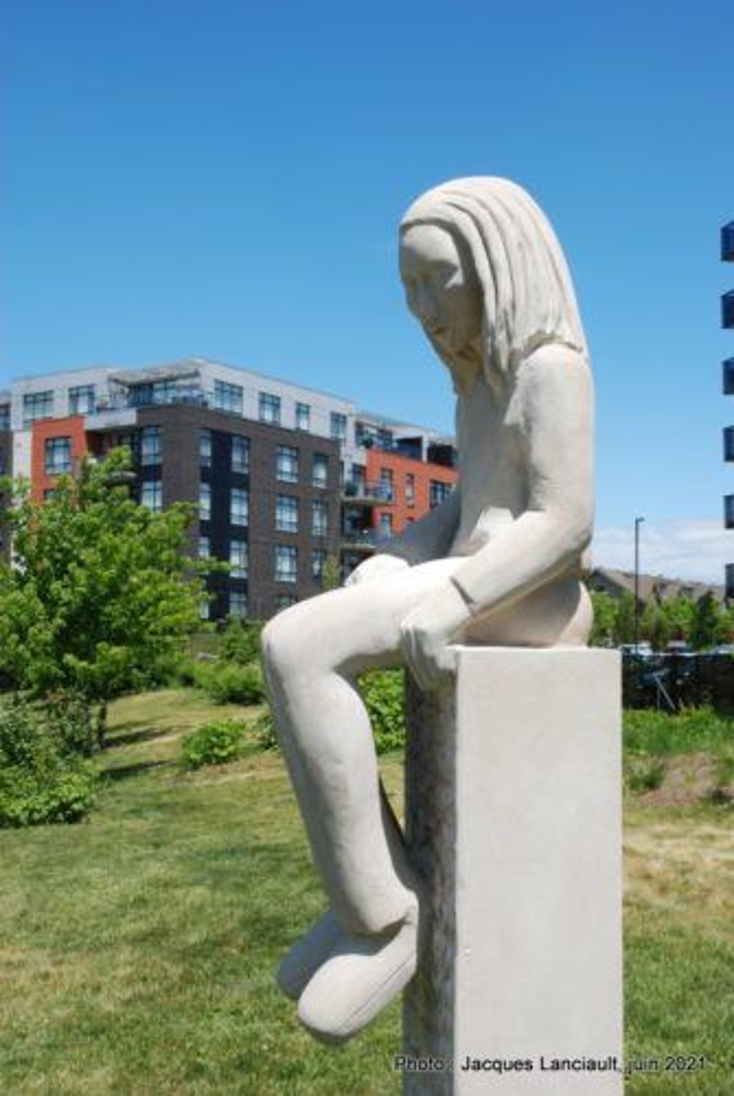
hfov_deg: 30.9
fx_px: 1326
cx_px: 367
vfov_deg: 44.9
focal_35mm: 44
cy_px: 548
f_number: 20
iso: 100
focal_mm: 29
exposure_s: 1/40
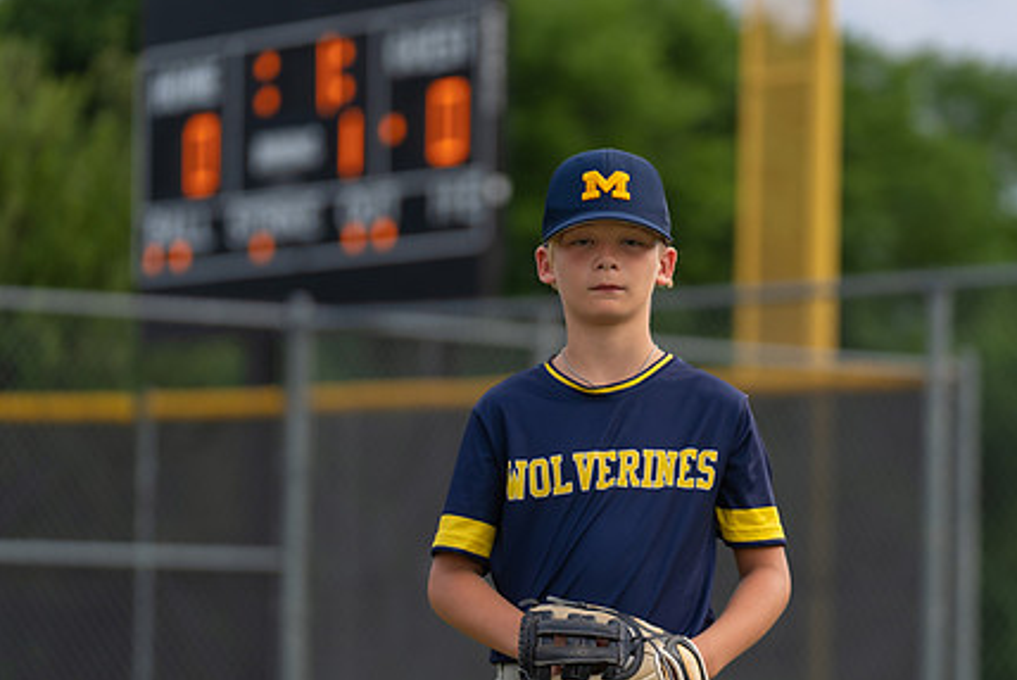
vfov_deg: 8.4
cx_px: 649
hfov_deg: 12.5
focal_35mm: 164
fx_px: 4636
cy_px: 327
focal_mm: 121
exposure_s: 1/320
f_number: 2.8
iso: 160
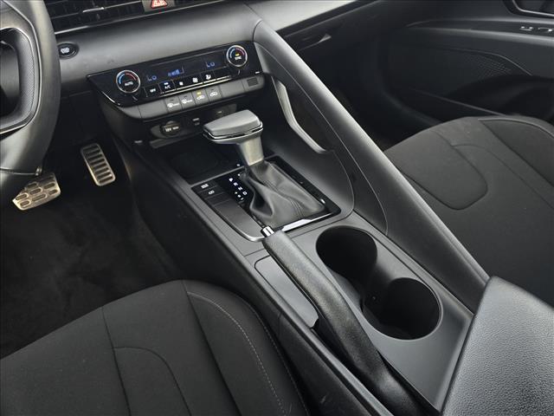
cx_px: 277
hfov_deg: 73.9
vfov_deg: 58.9
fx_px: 368
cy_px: 208
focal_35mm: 23
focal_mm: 6.3
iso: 200
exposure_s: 1/182
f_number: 1.7
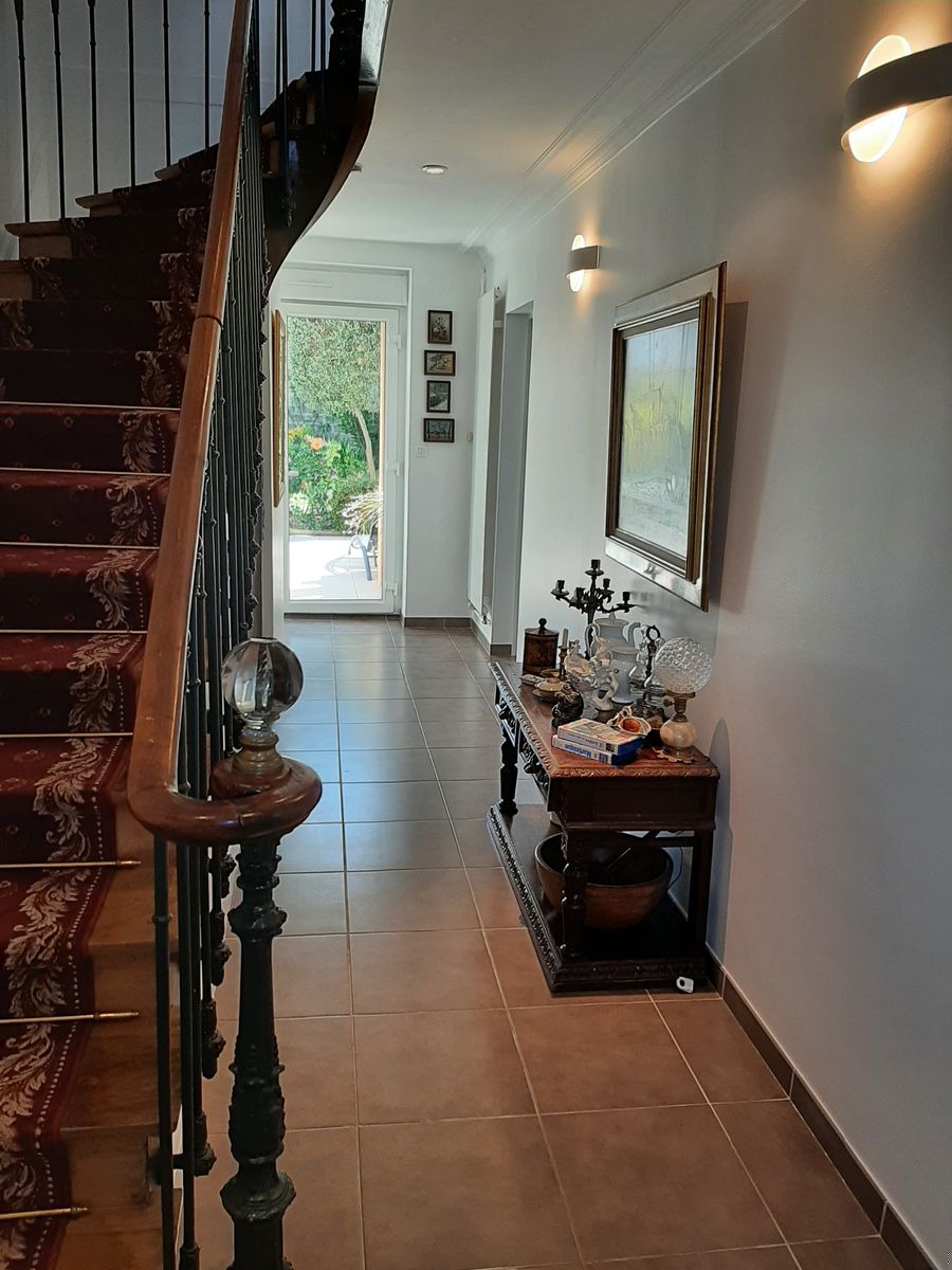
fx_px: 953
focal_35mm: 26
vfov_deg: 67.3
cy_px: 635
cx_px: 476
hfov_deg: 53.1
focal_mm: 3.93
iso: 64
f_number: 1.7
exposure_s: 1/120
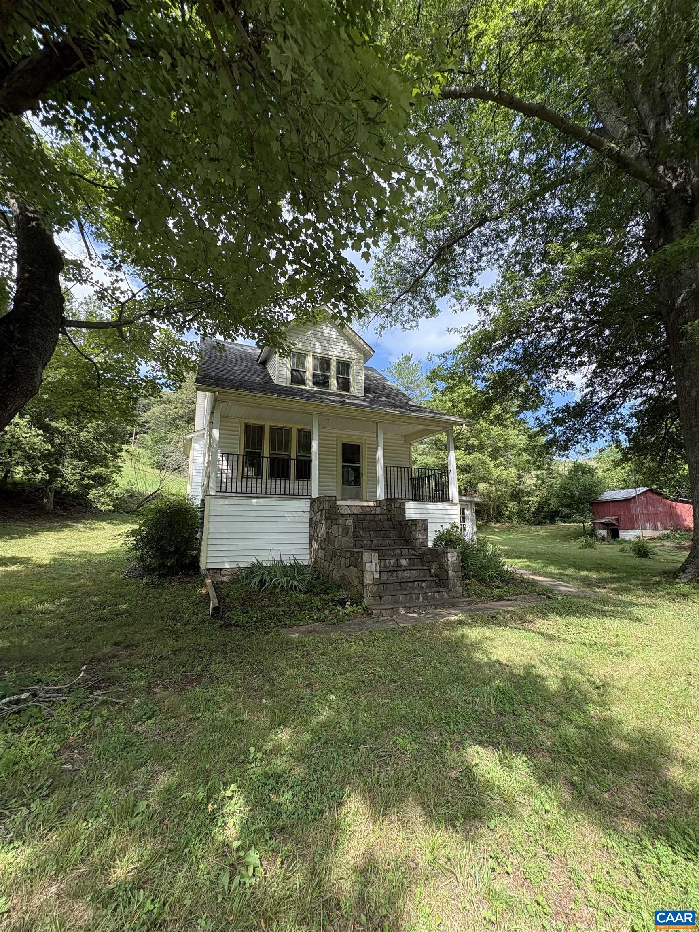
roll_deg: +0.6
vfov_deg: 102.1
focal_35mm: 14
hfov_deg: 85.7
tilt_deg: +10.6
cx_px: 350
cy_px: 466
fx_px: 377
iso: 64
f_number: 2.2
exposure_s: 1/552
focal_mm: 2.22
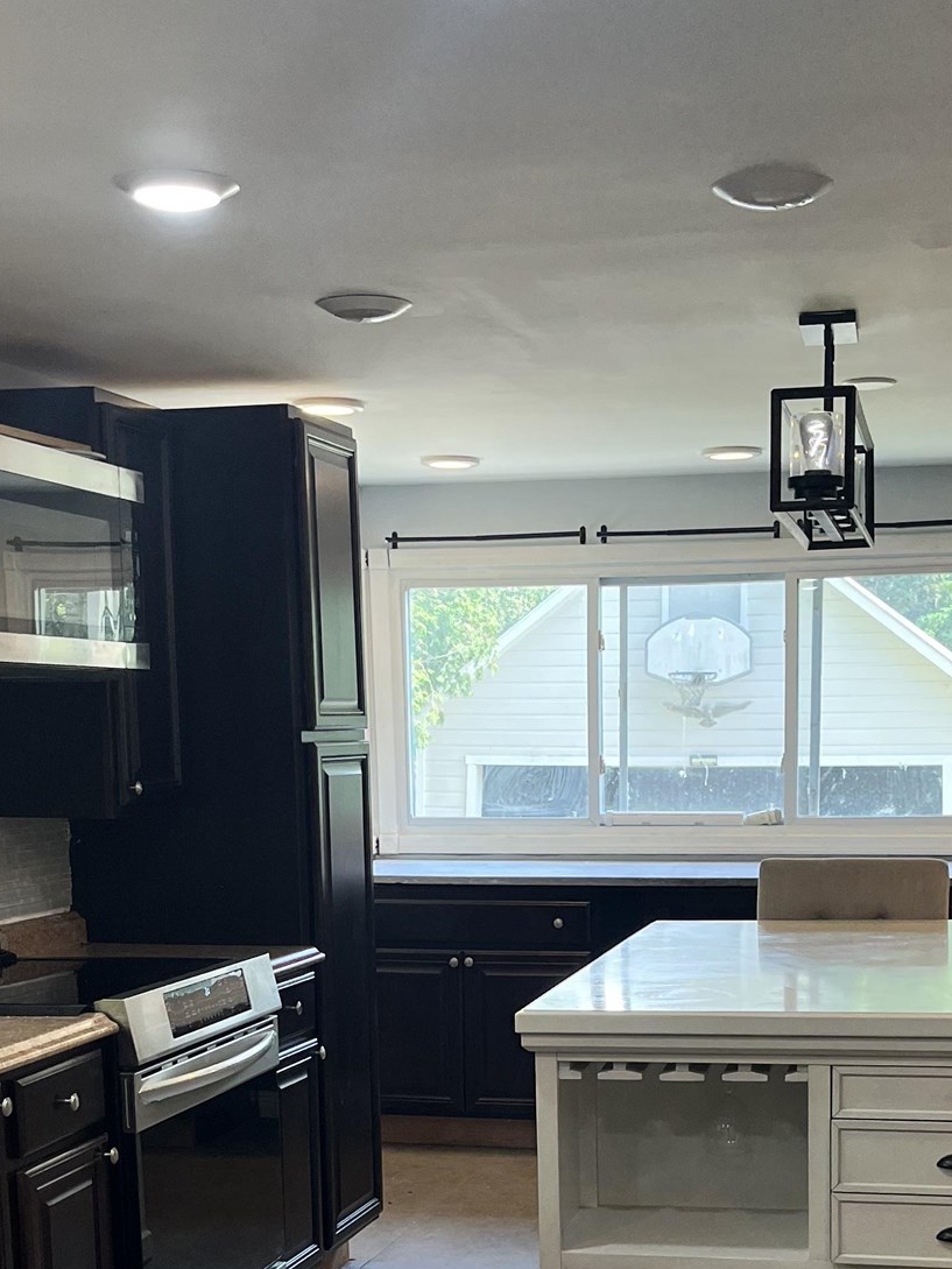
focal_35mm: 55
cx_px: 569
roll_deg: +1.2
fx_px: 2016
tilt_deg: -8.1
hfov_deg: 26.5
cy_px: 1042
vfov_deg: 33.8
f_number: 1.6
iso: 80
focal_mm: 5.1
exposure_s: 1/120
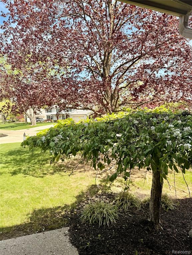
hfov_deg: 56.8
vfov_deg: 71.6
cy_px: 128
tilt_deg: -2.2
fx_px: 177
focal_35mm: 24
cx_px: 96
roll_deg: +1.1
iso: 80
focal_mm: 6.76
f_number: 1.78
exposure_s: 1/1812
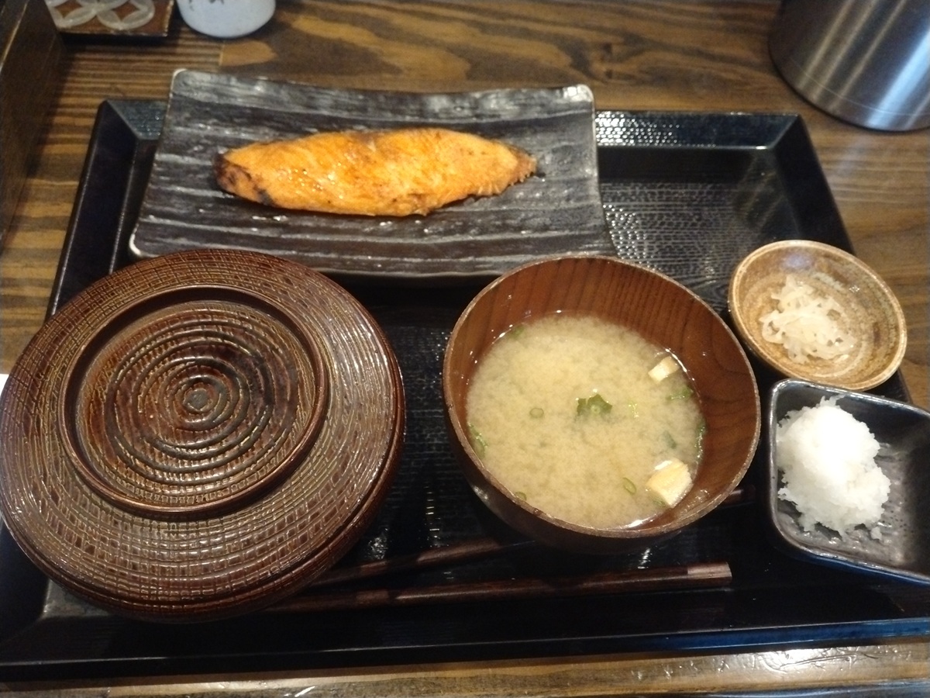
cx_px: 465
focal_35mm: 27
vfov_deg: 51.4
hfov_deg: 65.3
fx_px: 725
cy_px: 349
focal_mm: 3.61
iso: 800
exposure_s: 1/24
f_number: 1.8
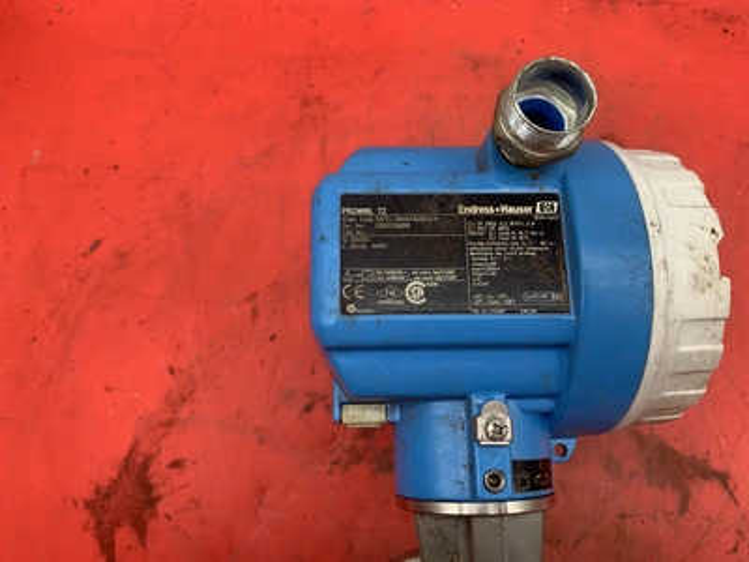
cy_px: 281
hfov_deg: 67.3
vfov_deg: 53.1
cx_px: 374
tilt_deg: -80.8
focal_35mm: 26
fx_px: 563
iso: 80
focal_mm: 4.25
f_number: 1.8
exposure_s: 1/121
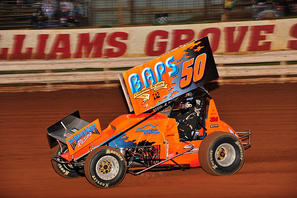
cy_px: 99
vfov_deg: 11.0
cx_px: 148
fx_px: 1031
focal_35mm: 125
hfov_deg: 16.4
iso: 800
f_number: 6.3
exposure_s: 1/320
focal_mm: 125
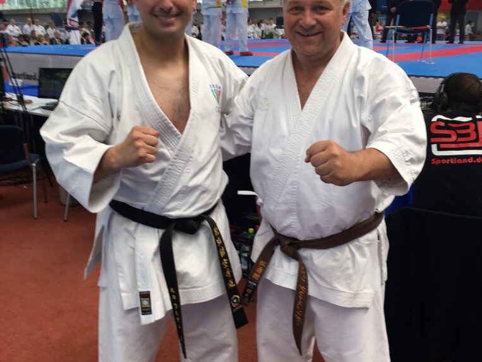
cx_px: 243
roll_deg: -1.0
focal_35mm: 39
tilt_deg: -15.9
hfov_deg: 47.9
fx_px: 543
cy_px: 175
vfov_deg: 36.8
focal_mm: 4.15
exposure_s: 1/100
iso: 32
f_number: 2.2
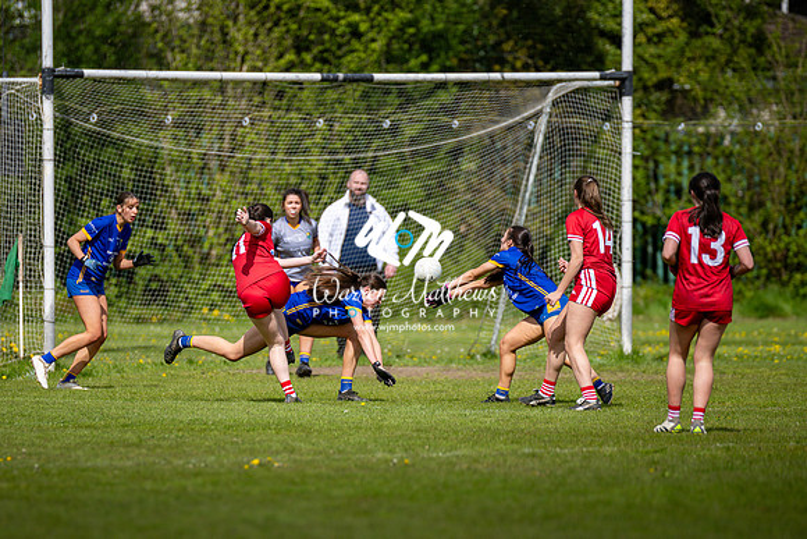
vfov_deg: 3.6
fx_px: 8622
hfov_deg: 5.4
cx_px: 290
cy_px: 345
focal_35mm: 385
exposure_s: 1/4000
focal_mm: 300
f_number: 2.8
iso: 100
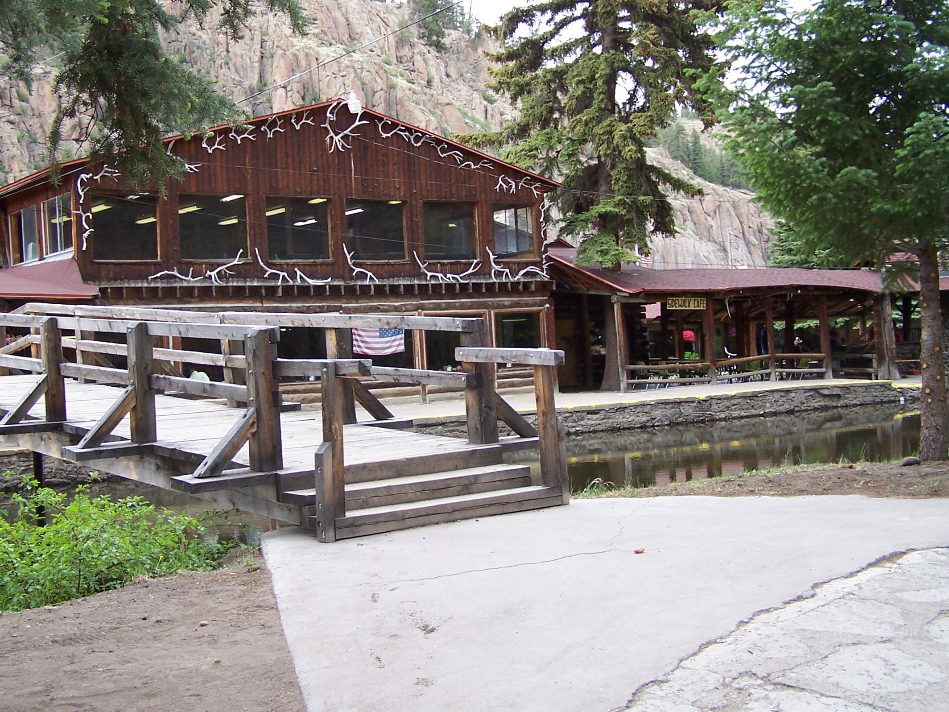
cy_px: 290
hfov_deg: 41.2
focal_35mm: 46
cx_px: 446
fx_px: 1261
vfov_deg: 31.4
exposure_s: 1/125
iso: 80
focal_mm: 6.3
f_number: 2.8
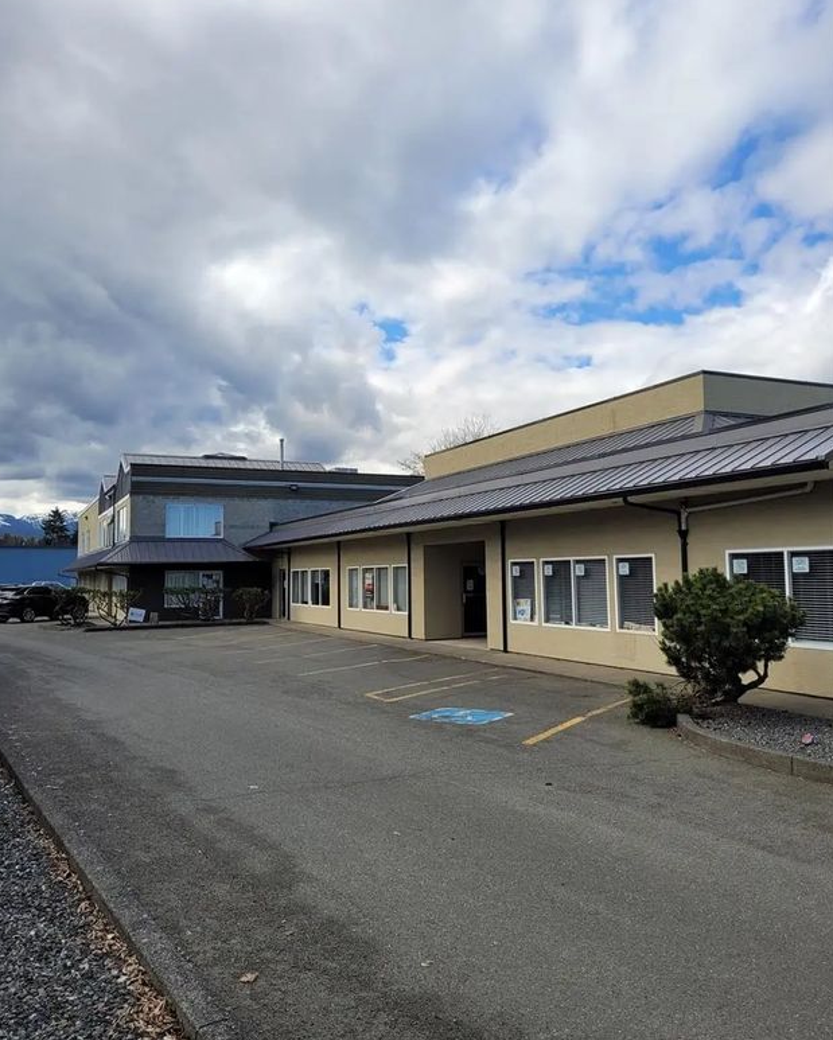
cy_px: 496
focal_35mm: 28
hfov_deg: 51.6
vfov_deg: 62.2
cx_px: 409
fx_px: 862
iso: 40
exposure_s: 1/2175
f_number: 1.8
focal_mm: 5.4
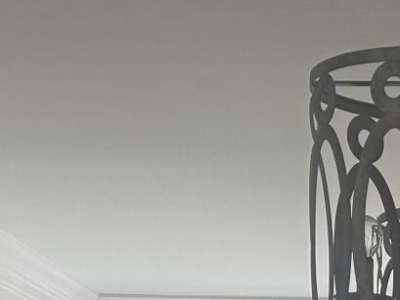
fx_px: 2034
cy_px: 919
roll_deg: +0.1
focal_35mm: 176
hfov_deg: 10.8
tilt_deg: -8.5
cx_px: 606
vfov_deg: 7.4
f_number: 1.78
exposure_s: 1/120
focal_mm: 6.76
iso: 80
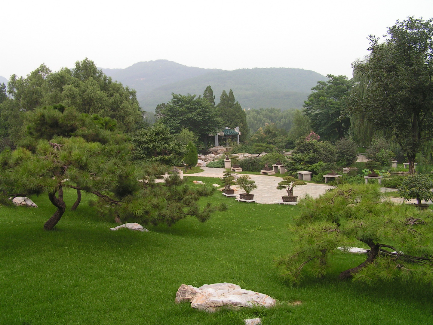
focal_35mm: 38
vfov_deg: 37.7
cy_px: 162
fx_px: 475
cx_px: 216
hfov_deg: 49.0
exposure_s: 1/125
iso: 50
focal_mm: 6.3
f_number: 5.6
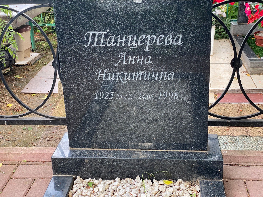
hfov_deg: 36.8
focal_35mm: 52
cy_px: 98
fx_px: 395
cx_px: 132
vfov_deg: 28.0
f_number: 2
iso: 40
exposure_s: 1/122
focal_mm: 6
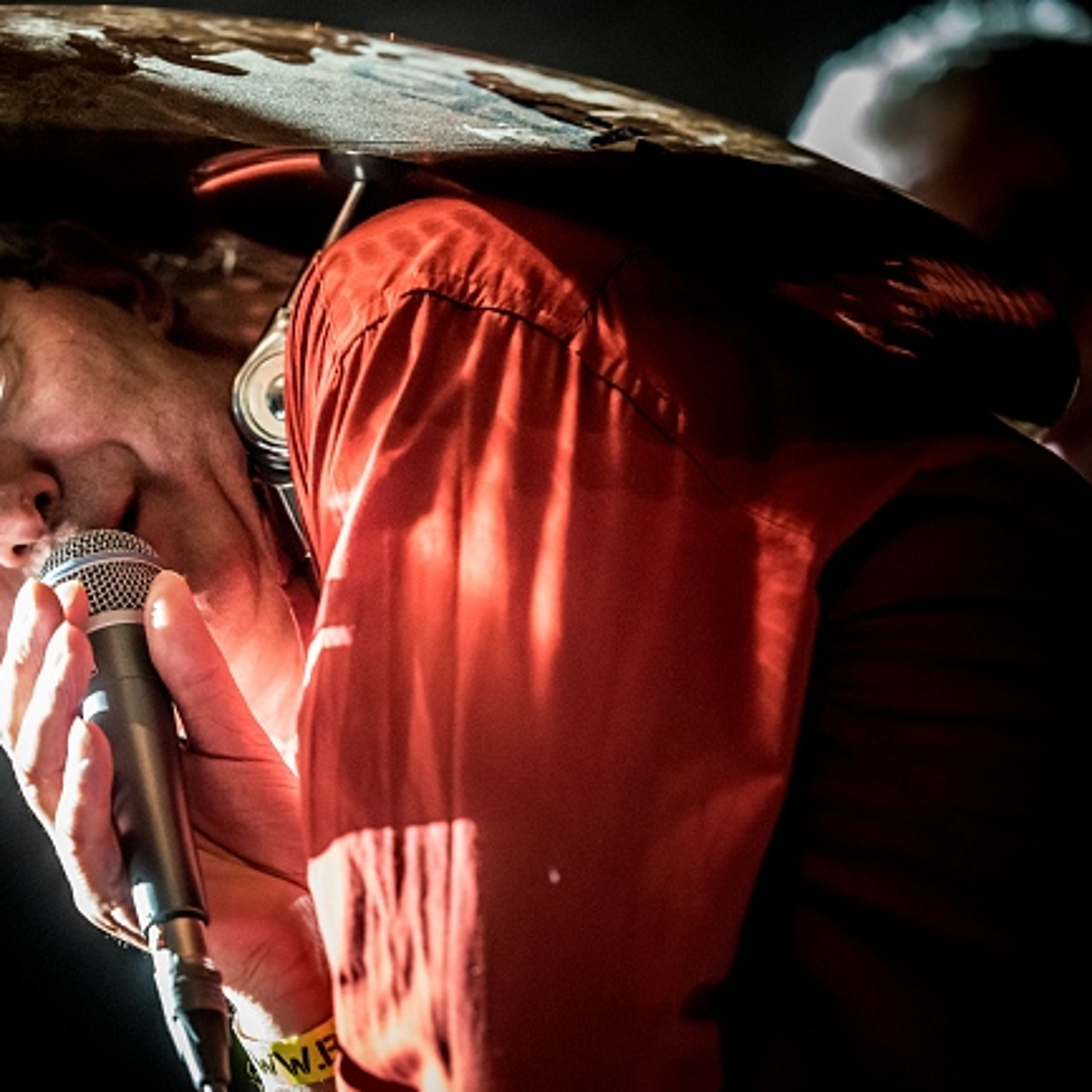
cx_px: 265
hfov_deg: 8.2
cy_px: 574
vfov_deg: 8.3
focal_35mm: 212
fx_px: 7566
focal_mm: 150
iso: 4000
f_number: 2.8
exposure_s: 1/60
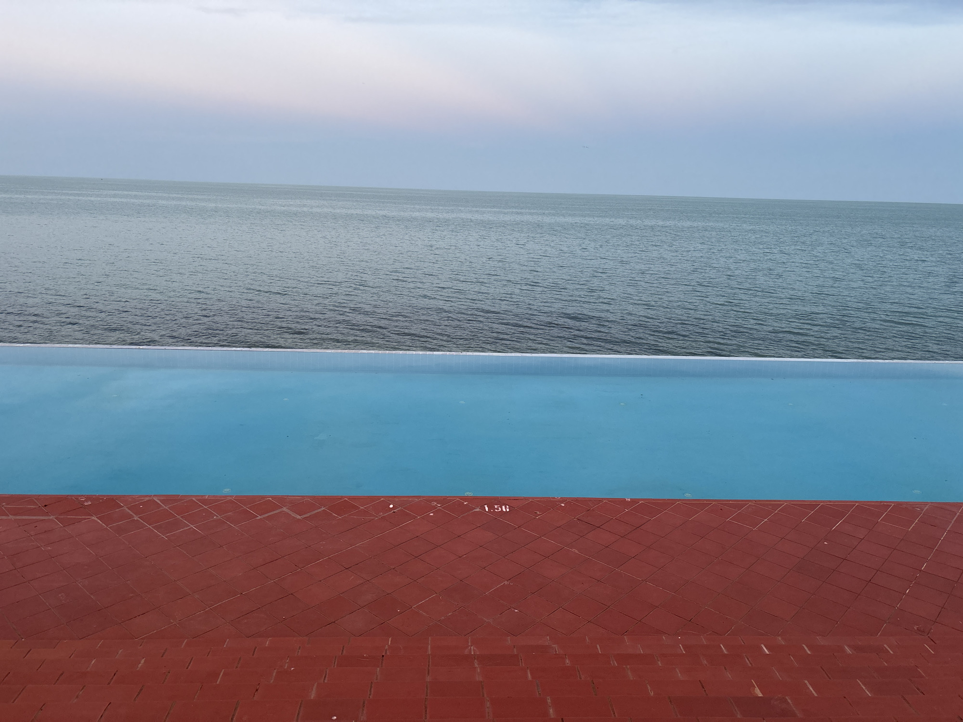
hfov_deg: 67.3
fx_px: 723
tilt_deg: -13.9
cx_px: 482
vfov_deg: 53.1
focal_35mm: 26
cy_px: 361
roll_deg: -1.9
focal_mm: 5.96
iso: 125
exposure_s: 1/100
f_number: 1.6
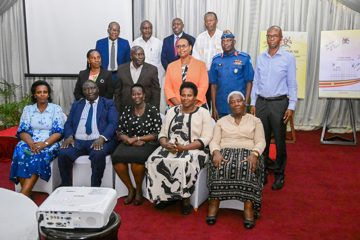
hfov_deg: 54.4
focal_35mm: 35
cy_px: 120
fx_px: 350
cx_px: 180
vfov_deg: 37.9
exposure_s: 1/1600
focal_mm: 35
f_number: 7.1
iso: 25600
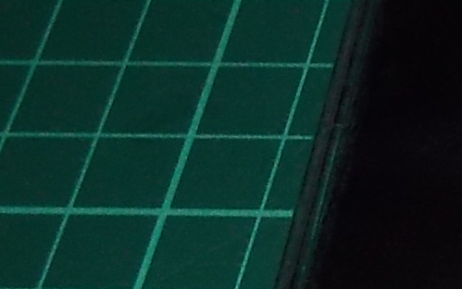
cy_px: 343
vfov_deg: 9.3
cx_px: 1039
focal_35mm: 140
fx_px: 1763
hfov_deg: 12.4
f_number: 3.3
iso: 200
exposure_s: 1/30
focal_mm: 4.1
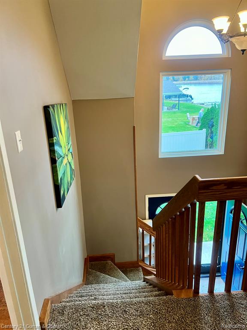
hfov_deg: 53.1
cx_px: 124
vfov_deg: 67.3
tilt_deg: -17.8
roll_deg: +2.8
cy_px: 165
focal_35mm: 26
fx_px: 247
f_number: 1.5
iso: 200
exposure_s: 1/60
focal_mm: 5.7
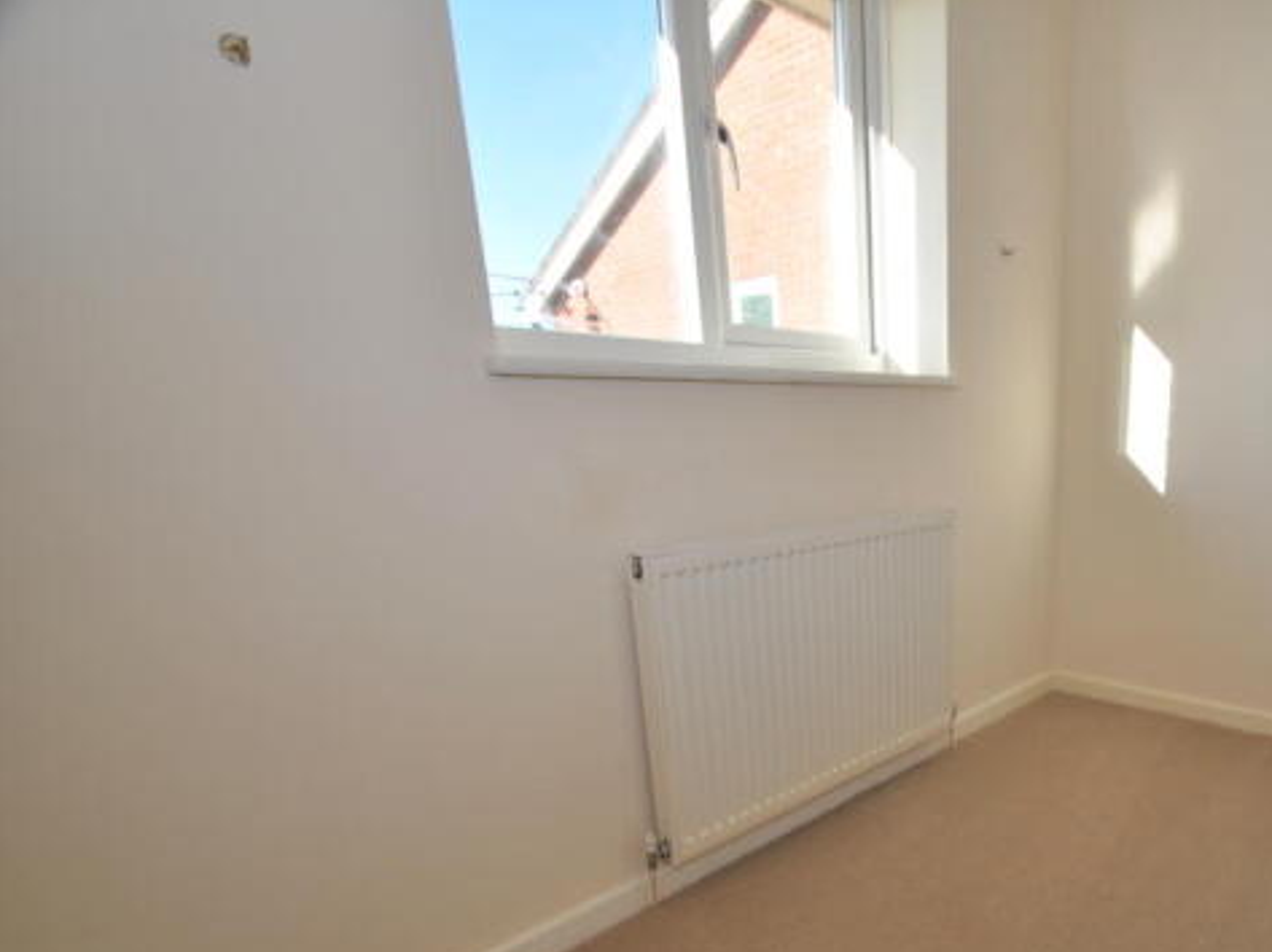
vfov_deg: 65.1
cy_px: 584
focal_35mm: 20
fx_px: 734
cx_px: 877
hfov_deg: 78.3
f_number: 5.6
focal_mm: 10
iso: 250
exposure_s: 1/125
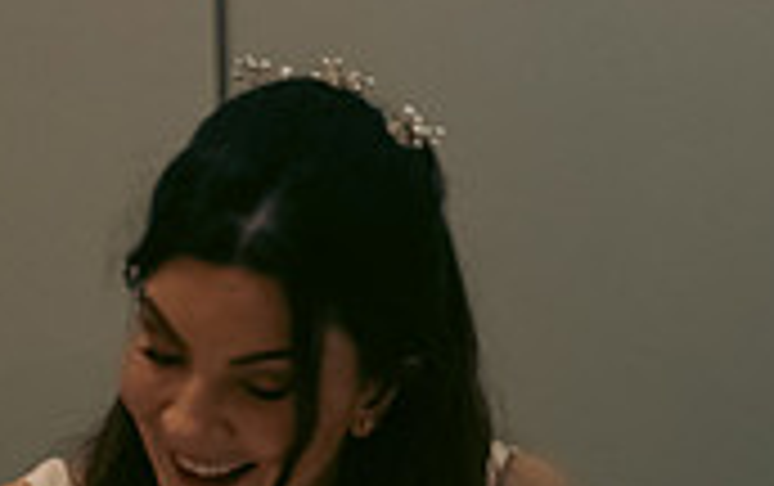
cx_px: 886
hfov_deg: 10.7
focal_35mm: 192
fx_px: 4055
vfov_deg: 6.8
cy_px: 484
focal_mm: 56
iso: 2000
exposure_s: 1/160
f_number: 3.5
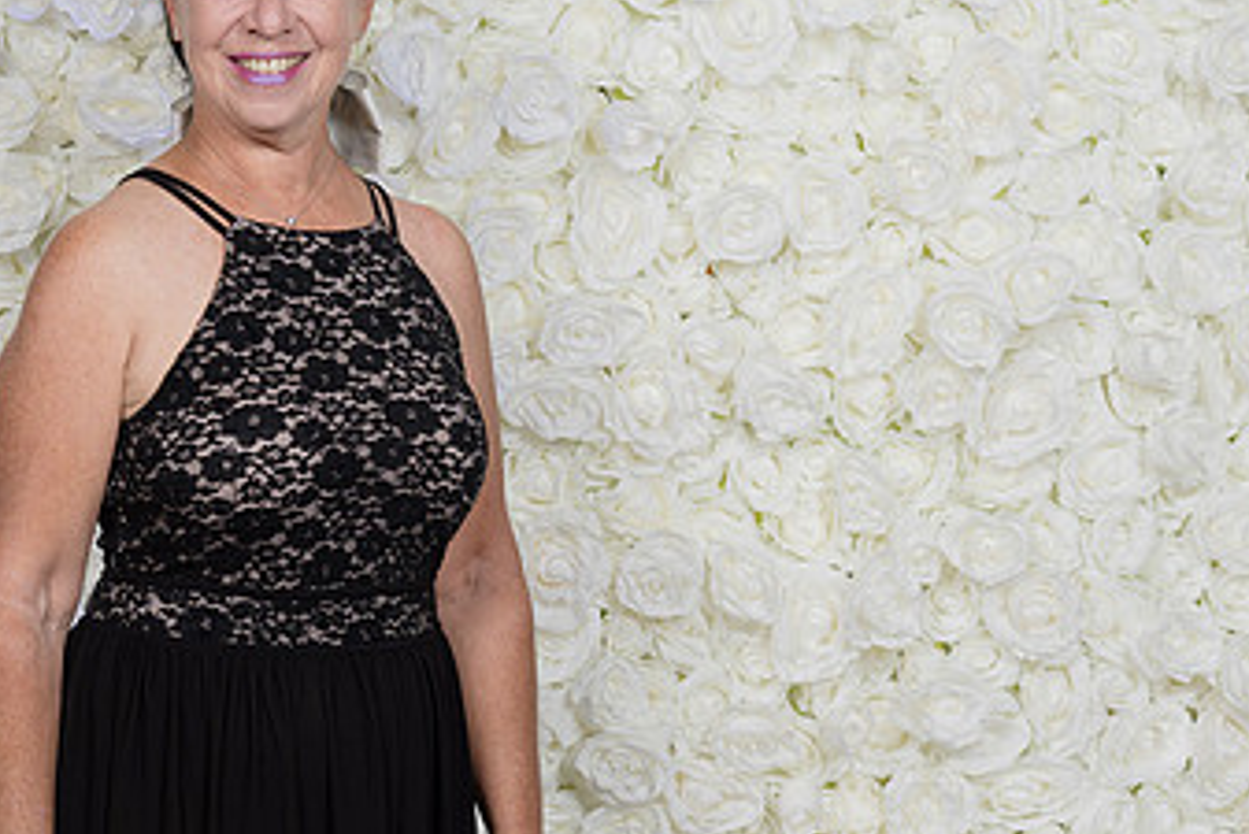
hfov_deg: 18.5
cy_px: 458
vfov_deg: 12.5
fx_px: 3818
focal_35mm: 110
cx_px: 345
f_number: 5.6
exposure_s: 1/200
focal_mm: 64
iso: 500
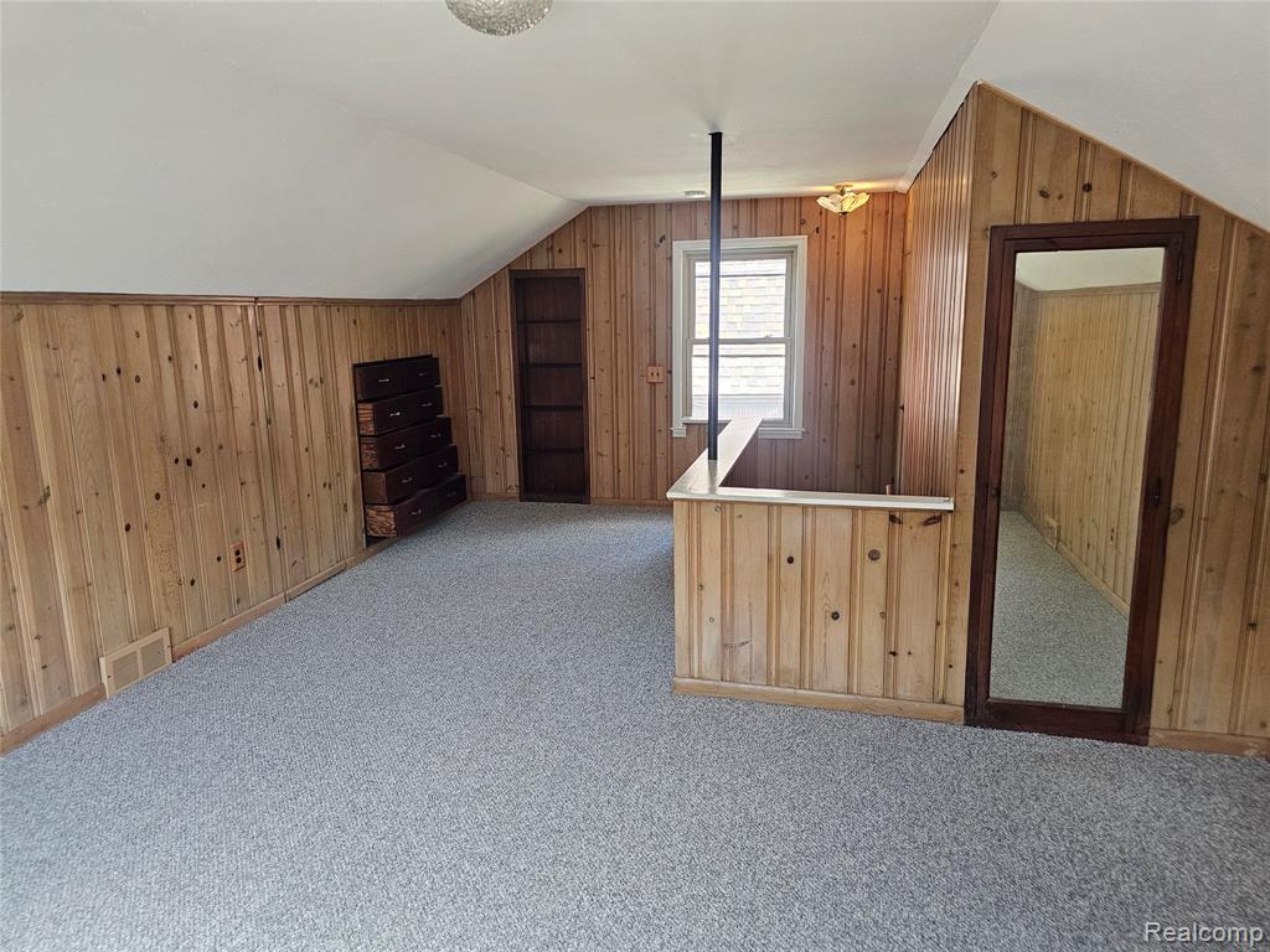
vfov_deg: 58.9
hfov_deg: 73.9
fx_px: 844
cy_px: 476
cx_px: 635
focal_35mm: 23
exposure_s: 1/170
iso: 400
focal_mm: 6.3
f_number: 1.7
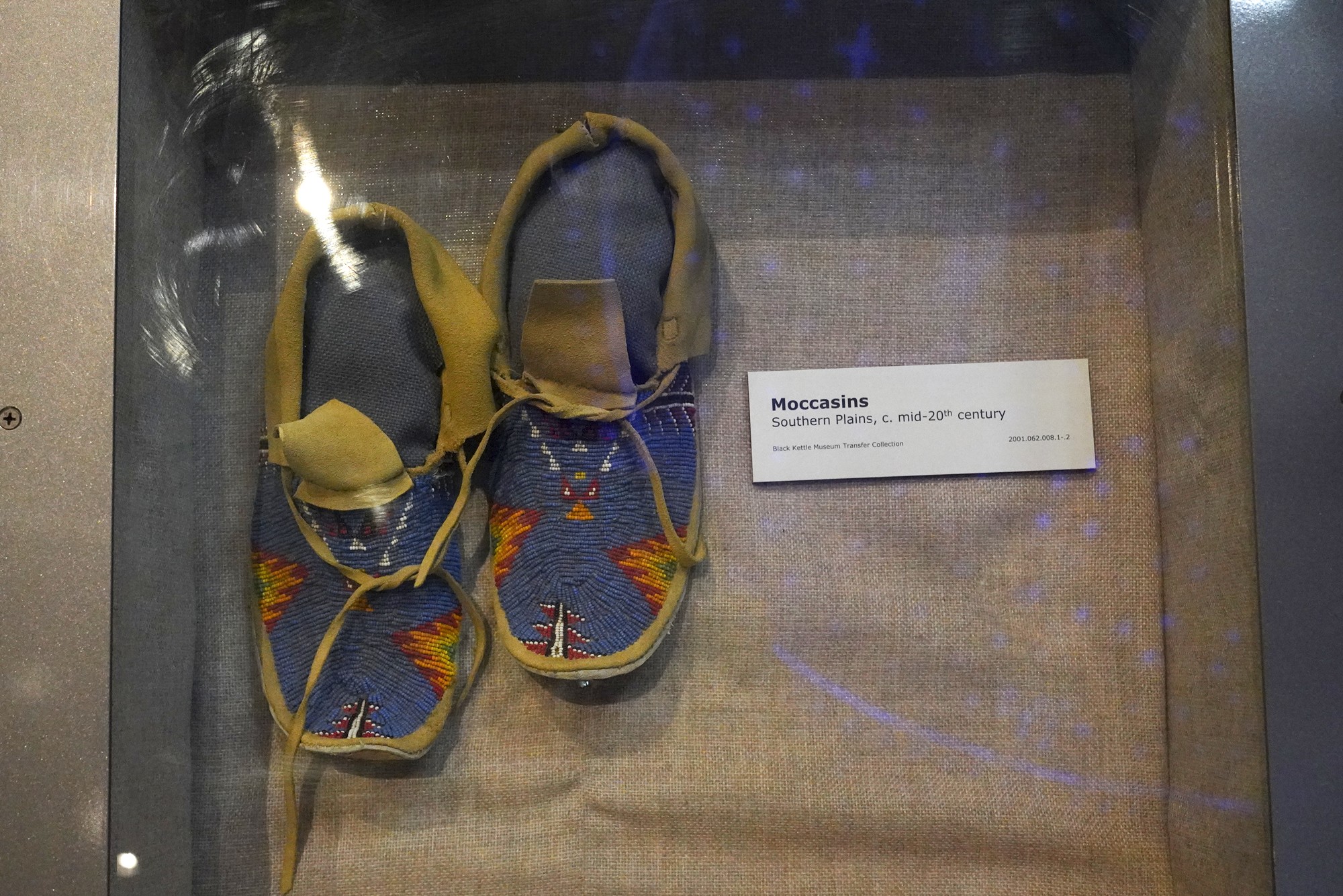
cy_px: 448
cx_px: 672
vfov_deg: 37.9
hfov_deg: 54.4
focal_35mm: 35
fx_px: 1306
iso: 8000
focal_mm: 35
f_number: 5.6
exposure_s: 1/100
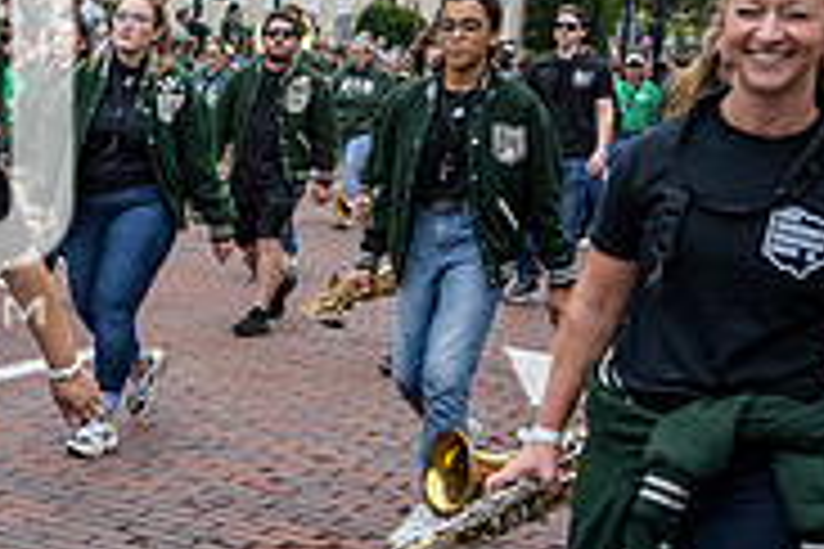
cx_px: -266
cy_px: 151
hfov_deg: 23.4
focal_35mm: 76
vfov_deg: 17.9
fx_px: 1739
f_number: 4
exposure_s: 1/1600
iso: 1000
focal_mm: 24
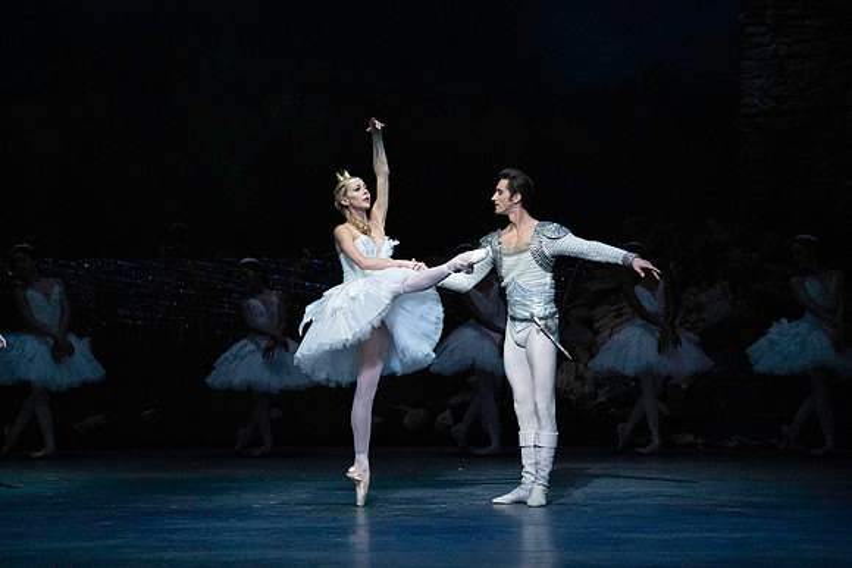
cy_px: 284
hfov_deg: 10.3
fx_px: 4734
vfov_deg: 6.9
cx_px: 426
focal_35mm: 200
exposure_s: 1/400
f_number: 5
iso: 25600
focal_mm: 200
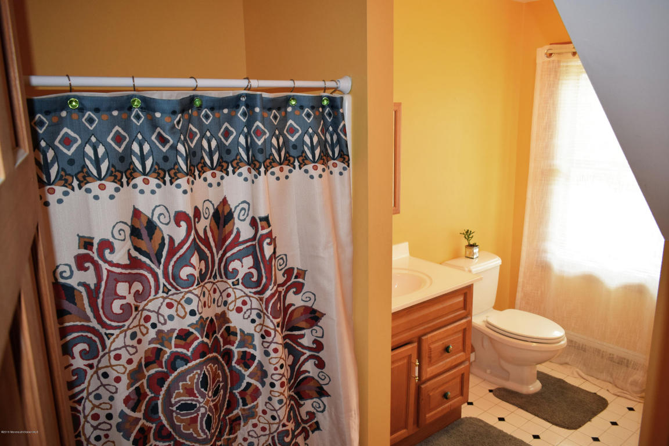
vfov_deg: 47.9
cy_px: 223
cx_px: 334
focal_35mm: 27
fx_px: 502
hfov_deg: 67.4
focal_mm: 18
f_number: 4.5
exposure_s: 1/80
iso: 800
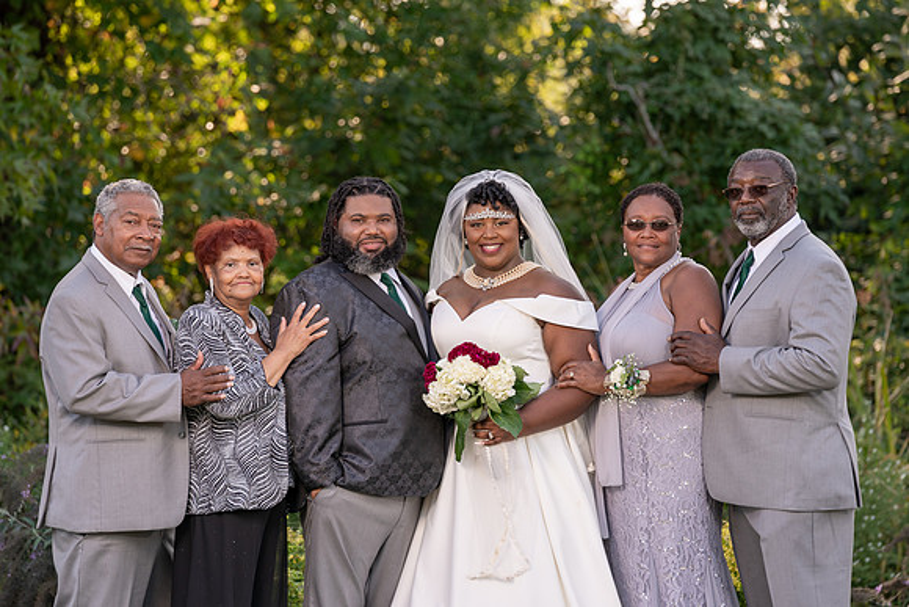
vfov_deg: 7.8
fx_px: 4472
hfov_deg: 11.6
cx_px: 454
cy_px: 297
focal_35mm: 177
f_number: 4
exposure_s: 1/250
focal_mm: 170
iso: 100
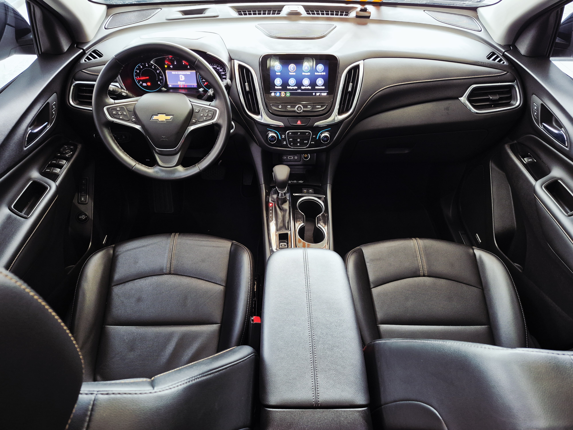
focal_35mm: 23
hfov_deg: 73.9
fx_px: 381
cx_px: 286
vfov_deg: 58.9
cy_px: 215
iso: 500
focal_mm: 5.4
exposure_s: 1/60
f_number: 1.8
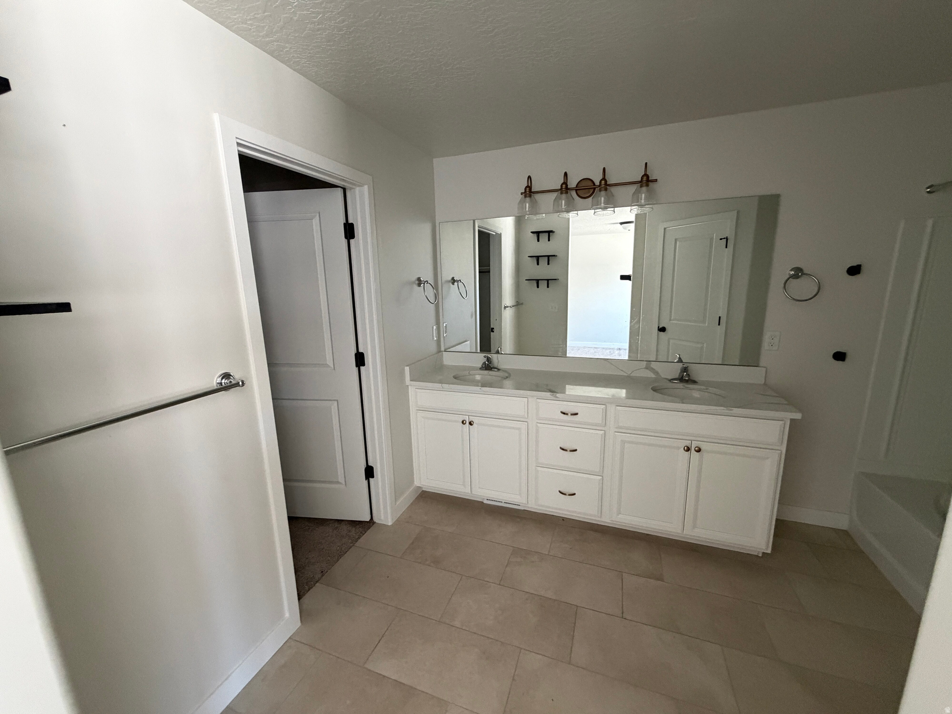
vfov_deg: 85.7
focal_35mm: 14
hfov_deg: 102.1
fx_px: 385
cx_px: 476
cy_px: 357
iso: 500
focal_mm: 2.22
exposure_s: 1/60
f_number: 2.2
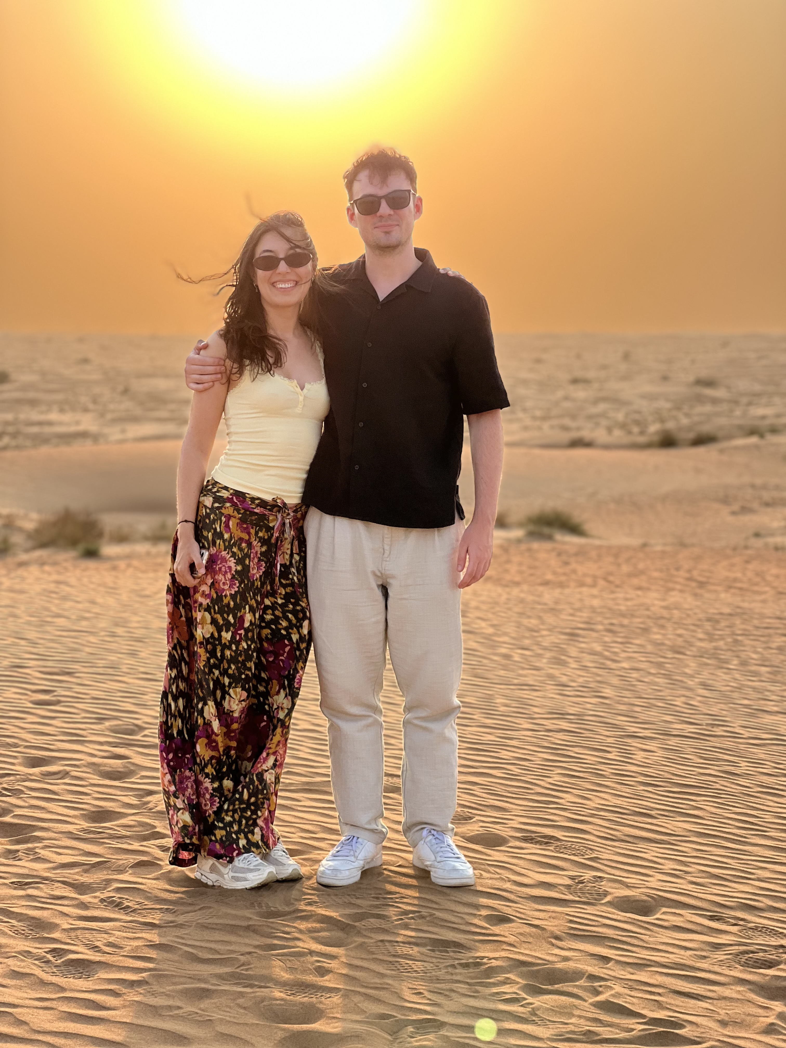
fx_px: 2331
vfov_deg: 25.3
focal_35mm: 77
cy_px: 524
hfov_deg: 19.1
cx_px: 393
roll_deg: -0.3
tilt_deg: -4.2
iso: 32
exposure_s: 1/298
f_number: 2.8
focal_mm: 9
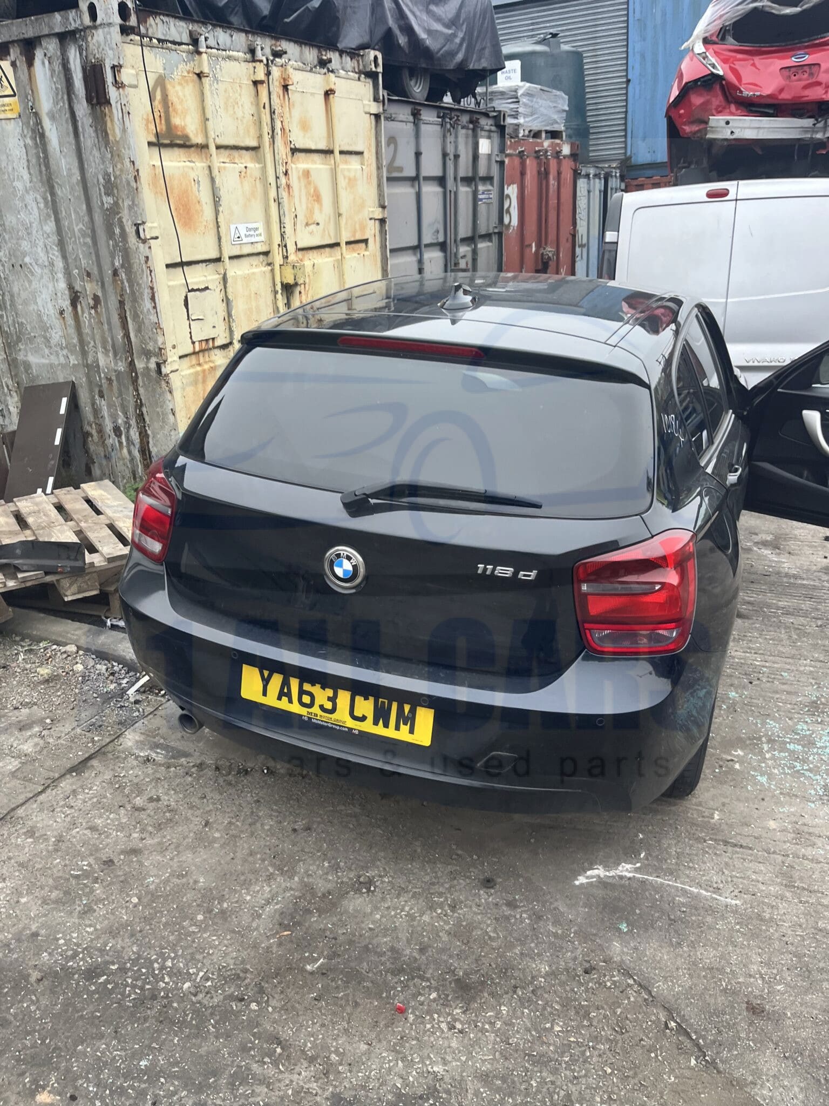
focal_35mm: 26
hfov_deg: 53.1
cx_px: 414
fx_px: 830
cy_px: 553
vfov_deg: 67.3
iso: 100
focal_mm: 5.1
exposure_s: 1/121
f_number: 1.6
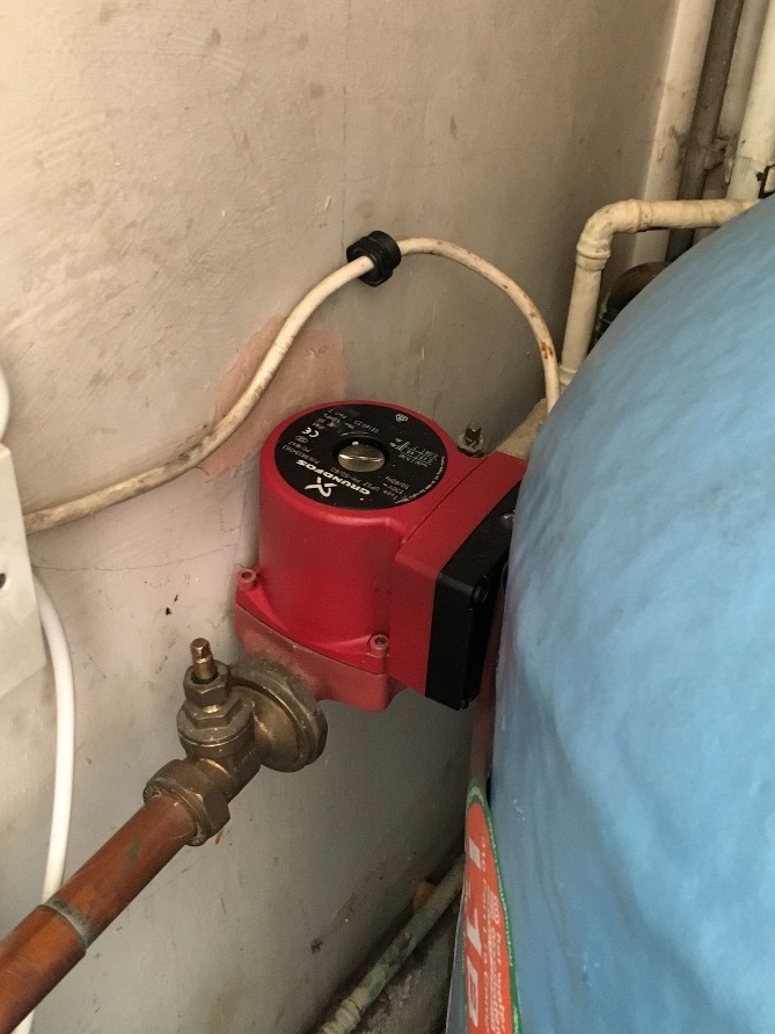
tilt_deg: -34.3
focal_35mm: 39
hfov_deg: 36.8
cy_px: 479
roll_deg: -3.5
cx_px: 402
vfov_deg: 47.8
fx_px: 1164
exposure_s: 1/17
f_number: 2.2
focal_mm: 4.15
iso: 200
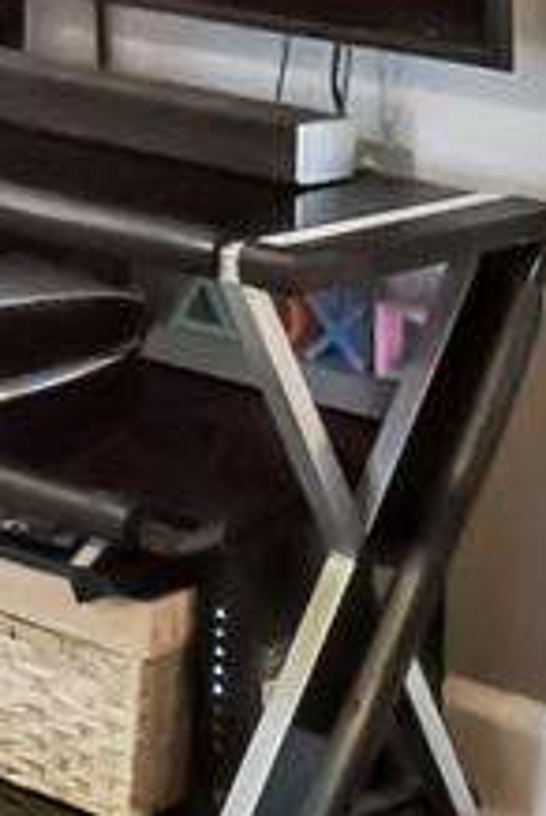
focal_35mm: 150
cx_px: -927
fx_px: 3401
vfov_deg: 12.7
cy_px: -548
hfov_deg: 8.2
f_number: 4
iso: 800
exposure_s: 1/60
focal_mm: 16
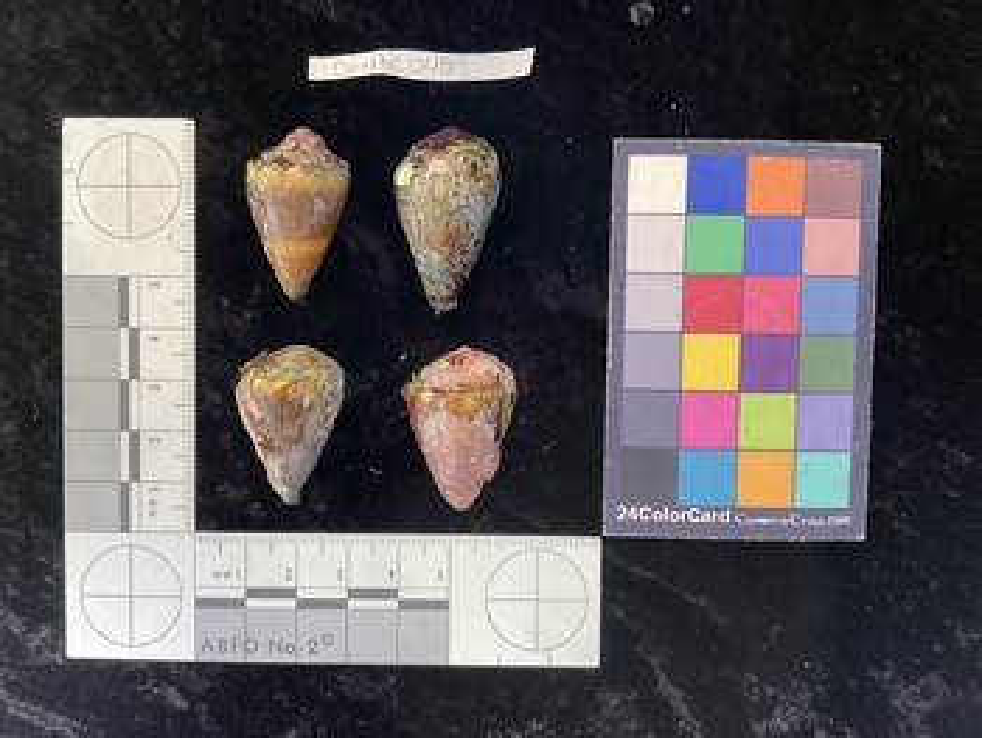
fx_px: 823
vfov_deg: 48.3
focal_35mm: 29
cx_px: 491
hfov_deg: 61.6
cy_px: 369
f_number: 1.8
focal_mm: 3
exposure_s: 1/60
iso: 40
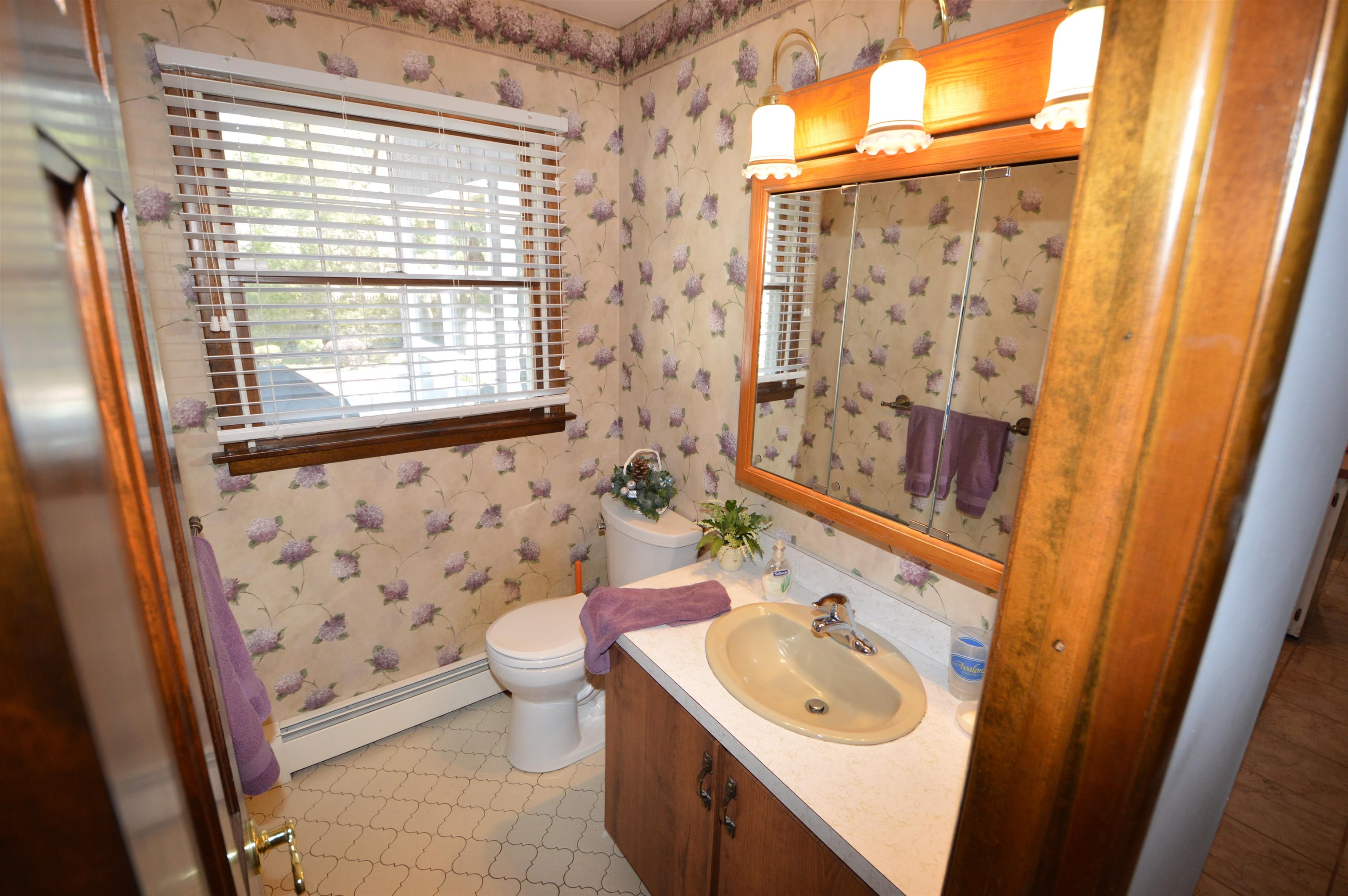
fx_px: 561
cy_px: 448
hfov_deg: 100.4
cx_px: 674
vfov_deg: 77.2
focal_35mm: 15
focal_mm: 10
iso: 400
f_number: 4
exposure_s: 1/60
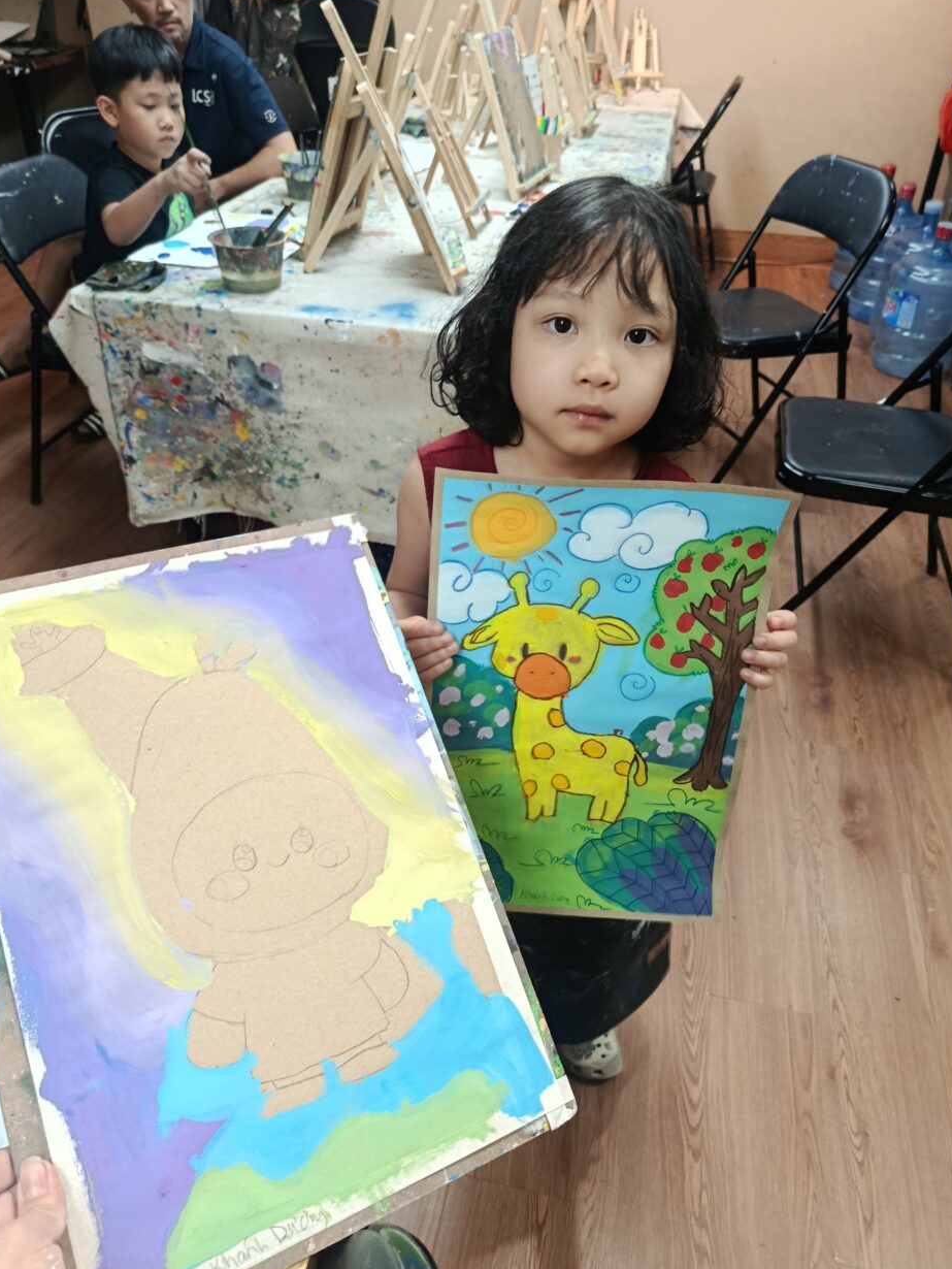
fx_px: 953
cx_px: 471
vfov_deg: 67.3
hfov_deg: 53.1
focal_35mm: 26
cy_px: 611
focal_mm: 5.24
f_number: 1.7
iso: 417
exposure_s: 1/100
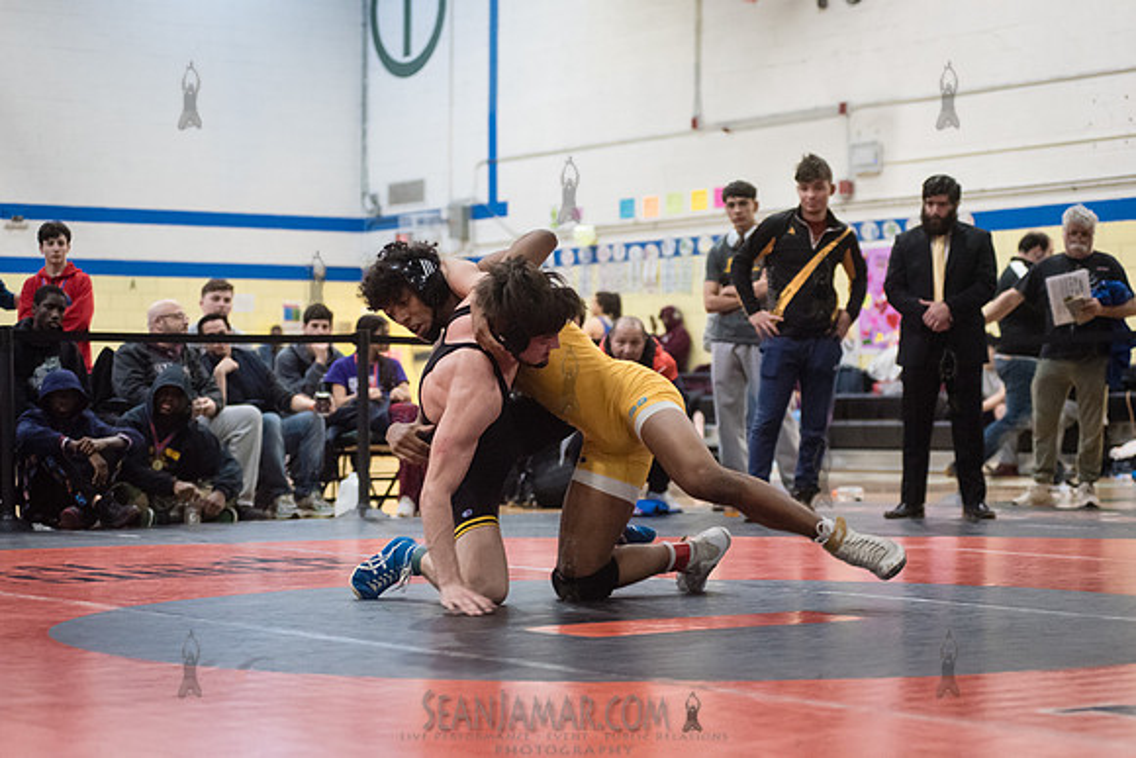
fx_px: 2525
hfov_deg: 25.4
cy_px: 379
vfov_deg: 17.1
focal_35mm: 80
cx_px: 568
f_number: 3.5
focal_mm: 80
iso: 8000
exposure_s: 1/400
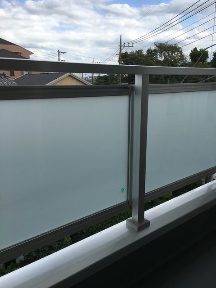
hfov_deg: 48.2
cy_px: 144
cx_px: 108
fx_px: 241
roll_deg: -0.1
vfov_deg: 61.7
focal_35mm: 29
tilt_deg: -13.9
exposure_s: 1/1241
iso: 25
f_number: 2.2
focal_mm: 4.15
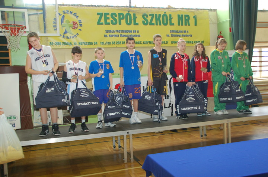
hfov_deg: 51.4
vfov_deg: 35.3
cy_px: 88
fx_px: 279
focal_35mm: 38
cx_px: 134
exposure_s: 1/60
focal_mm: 25
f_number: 4
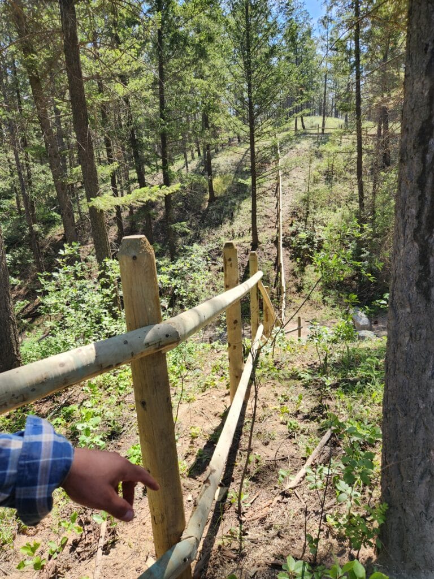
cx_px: 217
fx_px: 384
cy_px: 290
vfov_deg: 73.9
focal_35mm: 23
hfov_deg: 58.9
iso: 20
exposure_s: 1/538
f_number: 1.8
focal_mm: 5.4
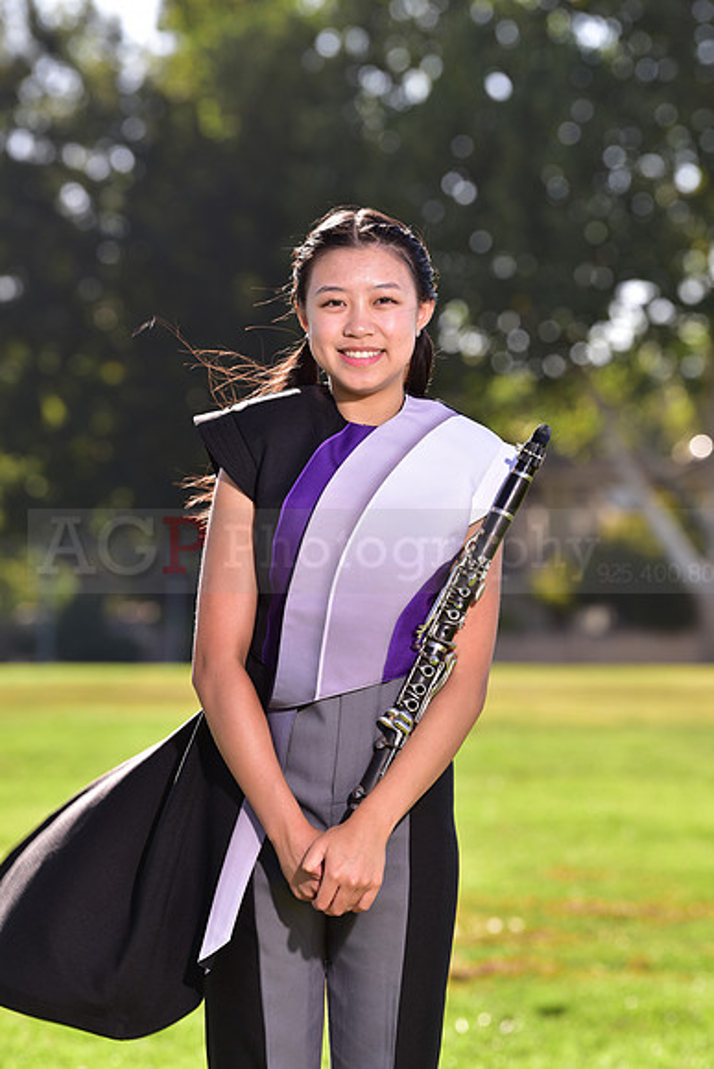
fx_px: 5351
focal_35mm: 180
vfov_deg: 11.4
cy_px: 534
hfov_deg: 7.6
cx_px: 357
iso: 100
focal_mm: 180
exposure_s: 1/200
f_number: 5.6
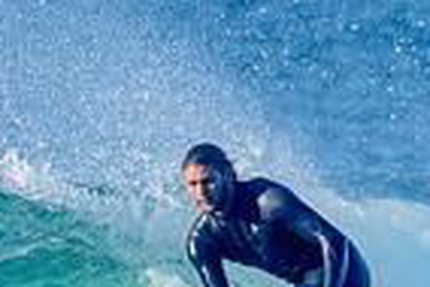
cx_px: 348
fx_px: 24487
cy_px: 458
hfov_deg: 1.0
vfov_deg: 0.7
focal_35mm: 2048
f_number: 5.6
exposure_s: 1/2000
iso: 400
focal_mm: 500
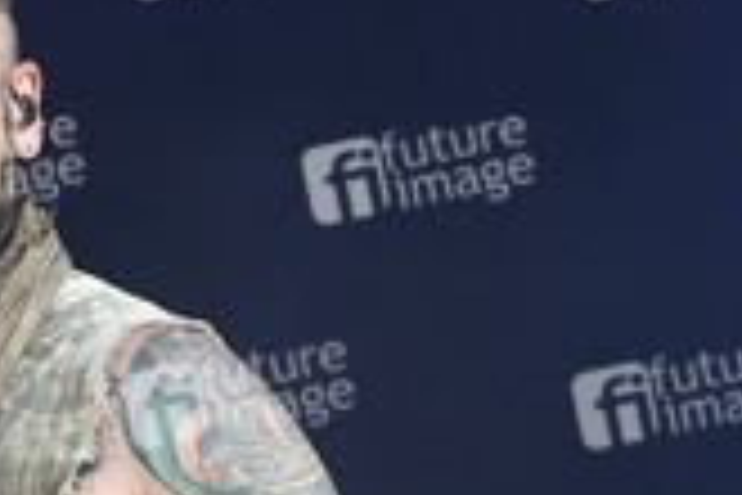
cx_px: -151
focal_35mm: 341
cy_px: 508
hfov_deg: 6.0
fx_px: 7028
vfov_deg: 4.0
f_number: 4
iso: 320
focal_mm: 125
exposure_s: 1/500
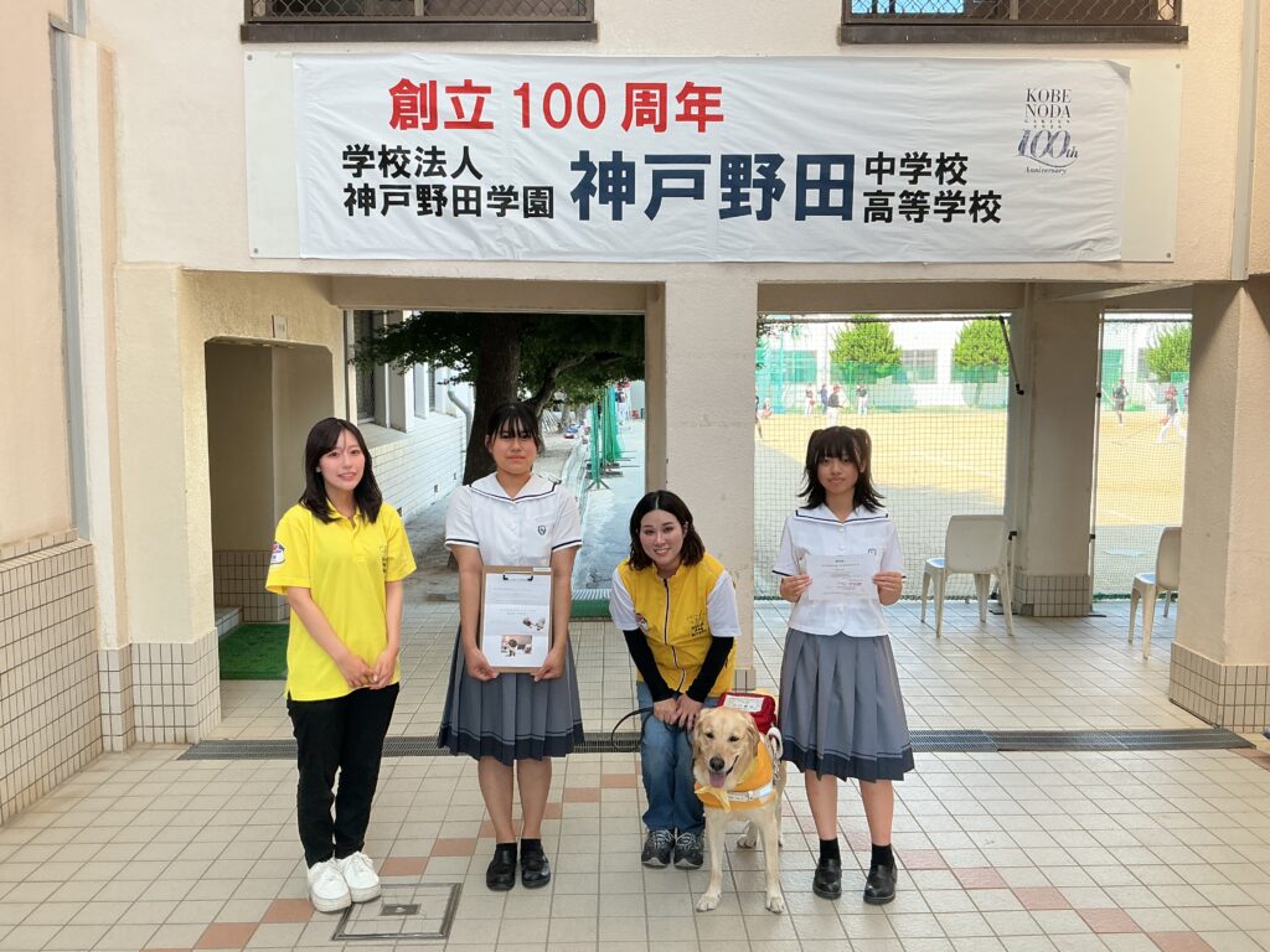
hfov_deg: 61.7
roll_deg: +0.3
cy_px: 476
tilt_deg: -6.7
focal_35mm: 29
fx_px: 1064
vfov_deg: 48.2
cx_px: 635
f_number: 1.8
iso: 25
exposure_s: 1/260
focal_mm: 3
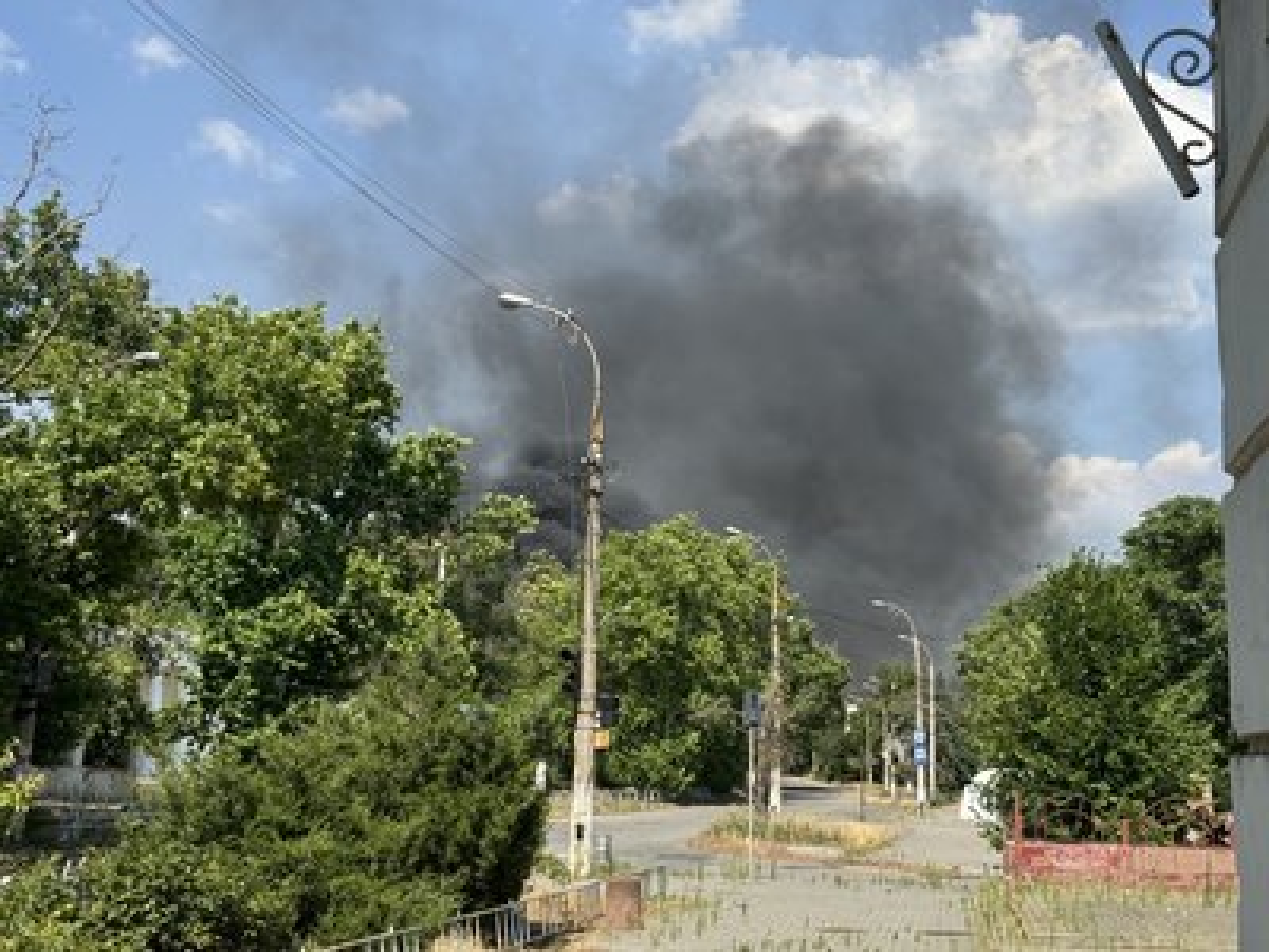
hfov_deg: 39.7
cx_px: 634
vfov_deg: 30.3
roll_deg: -0.9
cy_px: 476
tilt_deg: +9.9
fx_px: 1760
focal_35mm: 48
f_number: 1.78
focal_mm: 6.86
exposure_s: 1/3425
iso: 64
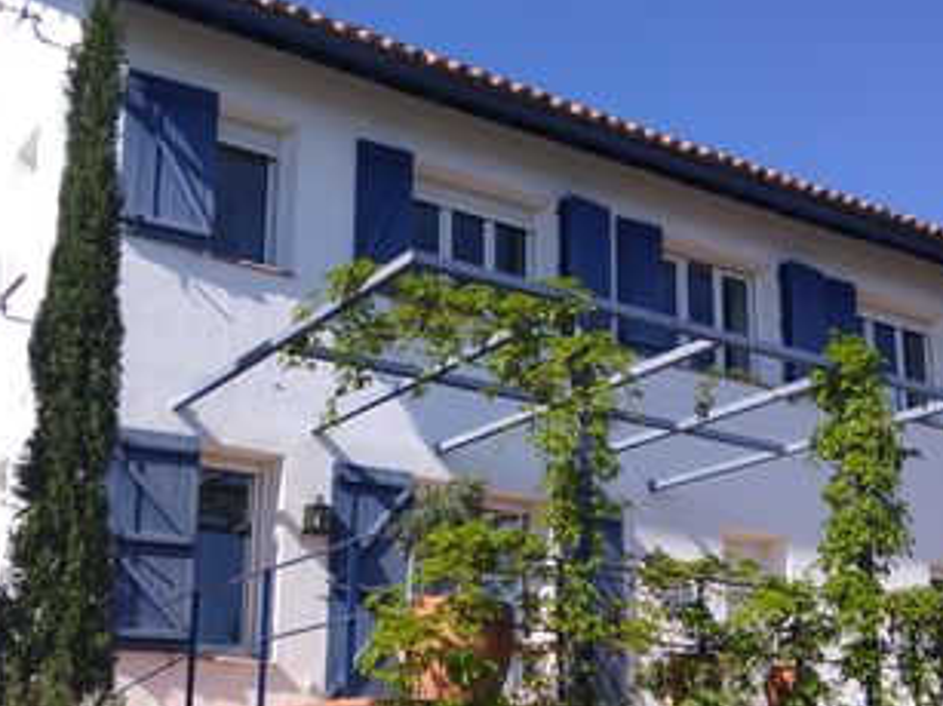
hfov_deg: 45.8
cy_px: 439
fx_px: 1116
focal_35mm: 41
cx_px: 461
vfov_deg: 34.9
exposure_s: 1/950
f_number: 2
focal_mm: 3.57
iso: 100
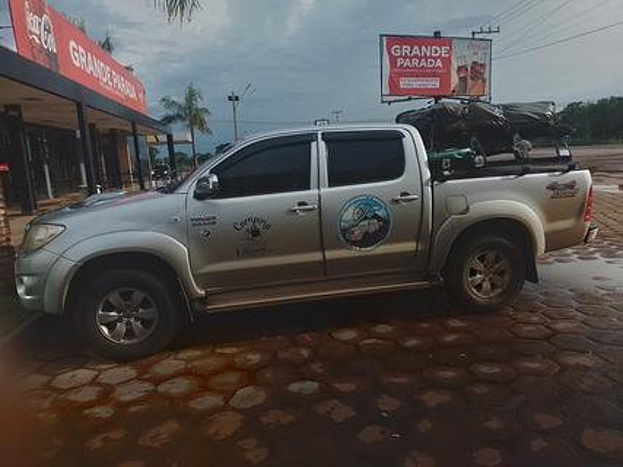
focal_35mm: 35
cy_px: 234
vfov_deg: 40.7
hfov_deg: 52.6
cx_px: 312
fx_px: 630
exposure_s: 1/250
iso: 50
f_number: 2.4
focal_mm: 3.94
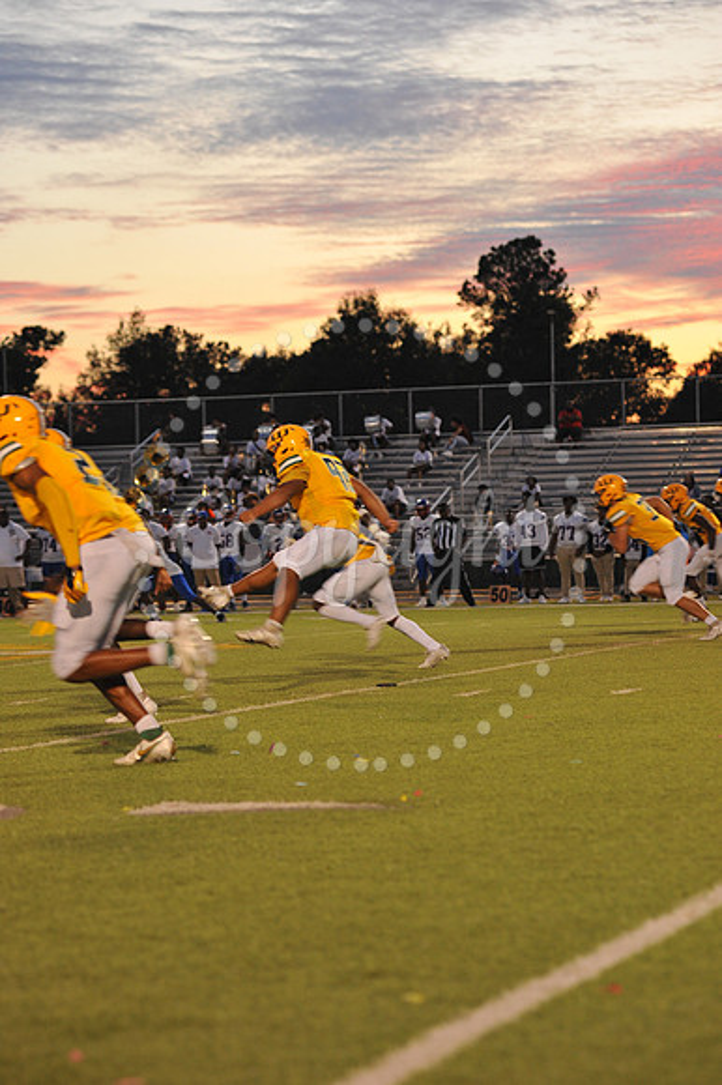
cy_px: 542
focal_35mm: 112
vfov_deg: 18.3
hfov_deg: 12.2
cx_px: 361
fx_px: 3373
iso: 1600
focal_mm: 112
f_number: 4.5
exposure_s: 1/250
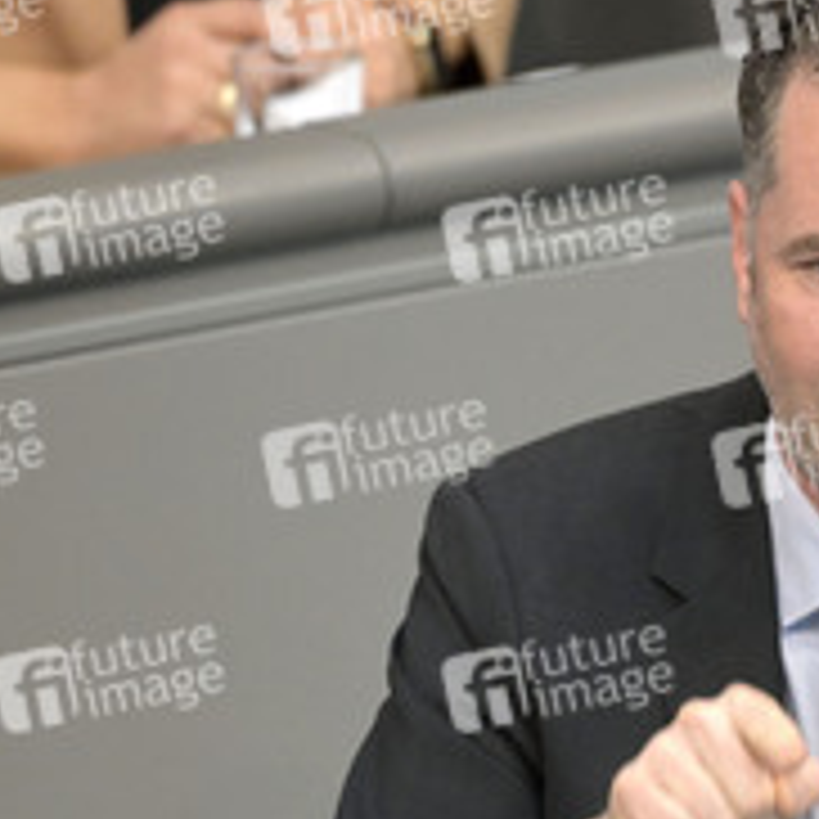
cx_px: 889
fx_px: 27035
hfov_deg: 1.7
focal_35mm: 1010
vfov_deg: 1.7
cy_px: 567
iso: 8000
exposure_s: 1/400
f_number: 5.6
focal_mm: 480
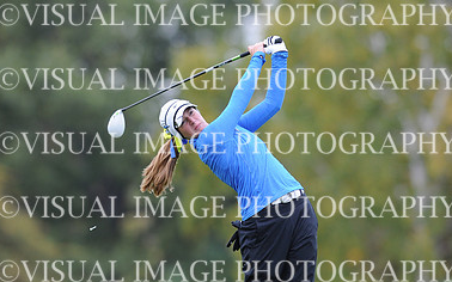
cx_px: 227
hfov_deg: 3.4
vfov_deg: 2.1
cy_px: 174
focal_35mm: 625
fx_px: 7697
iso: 800
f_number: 4
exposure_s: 1/2000
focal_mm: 400
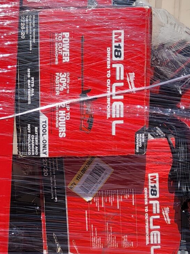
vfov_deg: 22.5
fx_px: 637
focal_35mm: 87
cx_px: 40
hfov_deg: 16.9
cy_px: 149
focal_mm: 3.08
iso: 32
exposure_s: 1/3333
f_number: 2
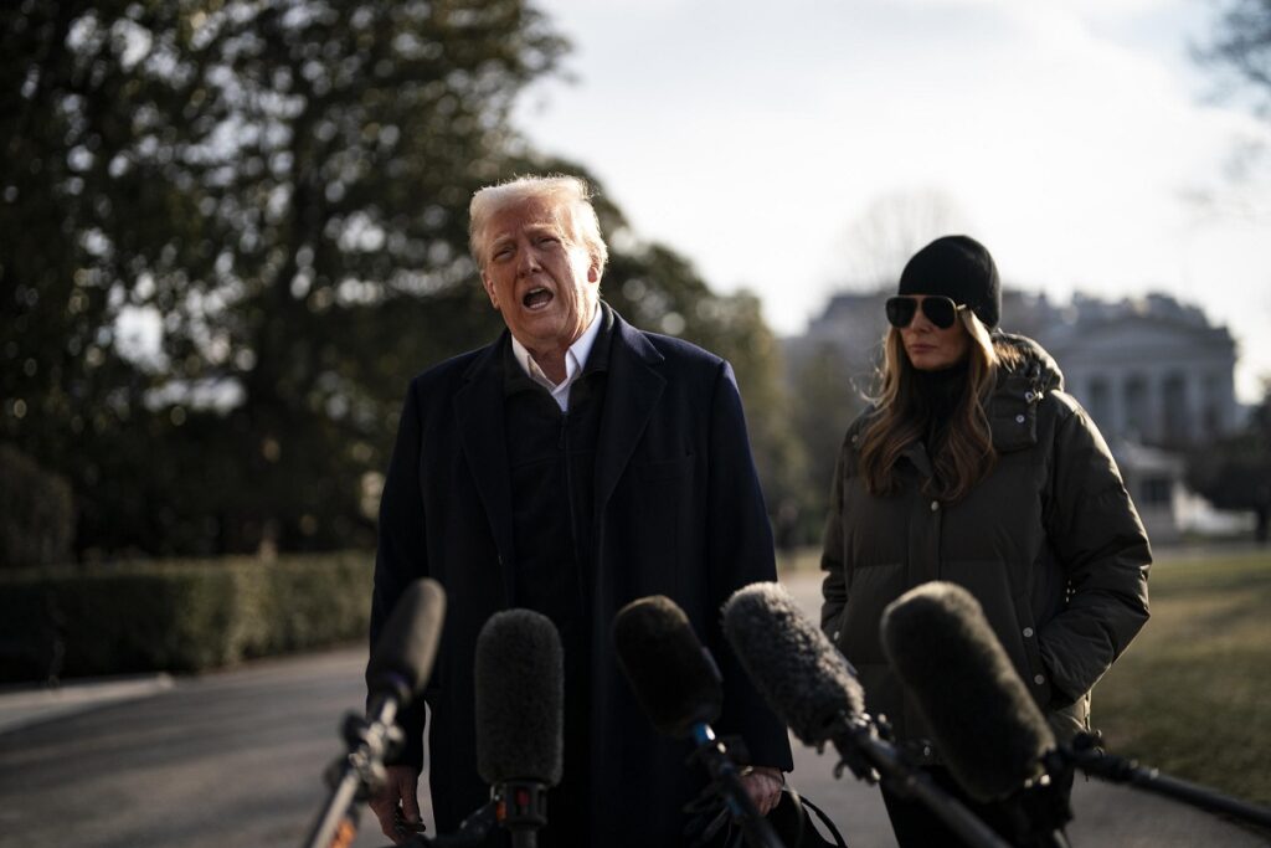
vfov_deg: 27.0
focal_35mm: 50
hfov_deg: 39.6
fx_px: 1765
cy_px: 424
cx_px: 636
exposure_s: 1/12800
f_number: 1.2
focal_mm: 50
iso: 320
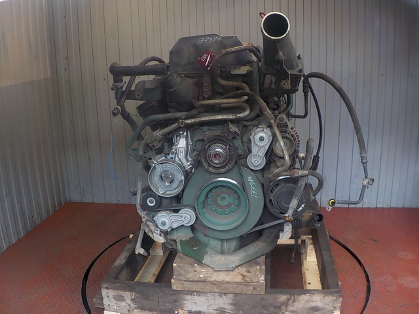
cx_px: 210
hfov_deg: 60.0
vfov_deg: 46.8
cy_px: 157
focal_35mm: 30
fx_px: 363
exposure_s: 1/50
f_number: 3.3
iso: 125
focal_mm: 4.1
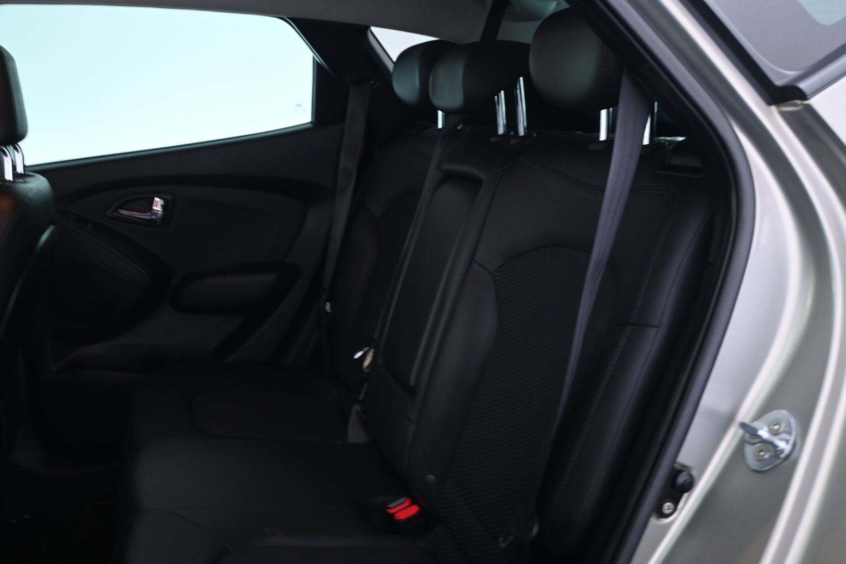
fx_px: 811
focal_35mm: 34
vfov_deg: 38.4
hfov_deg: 55.1
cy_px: 282
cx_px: 423
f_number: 4.2
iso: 1000
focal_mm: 23
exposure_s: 1/8
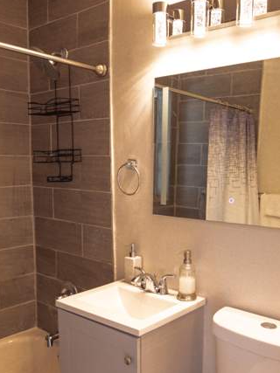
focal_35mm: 39
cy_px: 216
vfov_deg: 47.7
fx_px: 421
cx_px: 159
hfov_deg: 36.7
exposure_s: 1/60
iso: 200
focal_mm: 12
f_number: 2.8
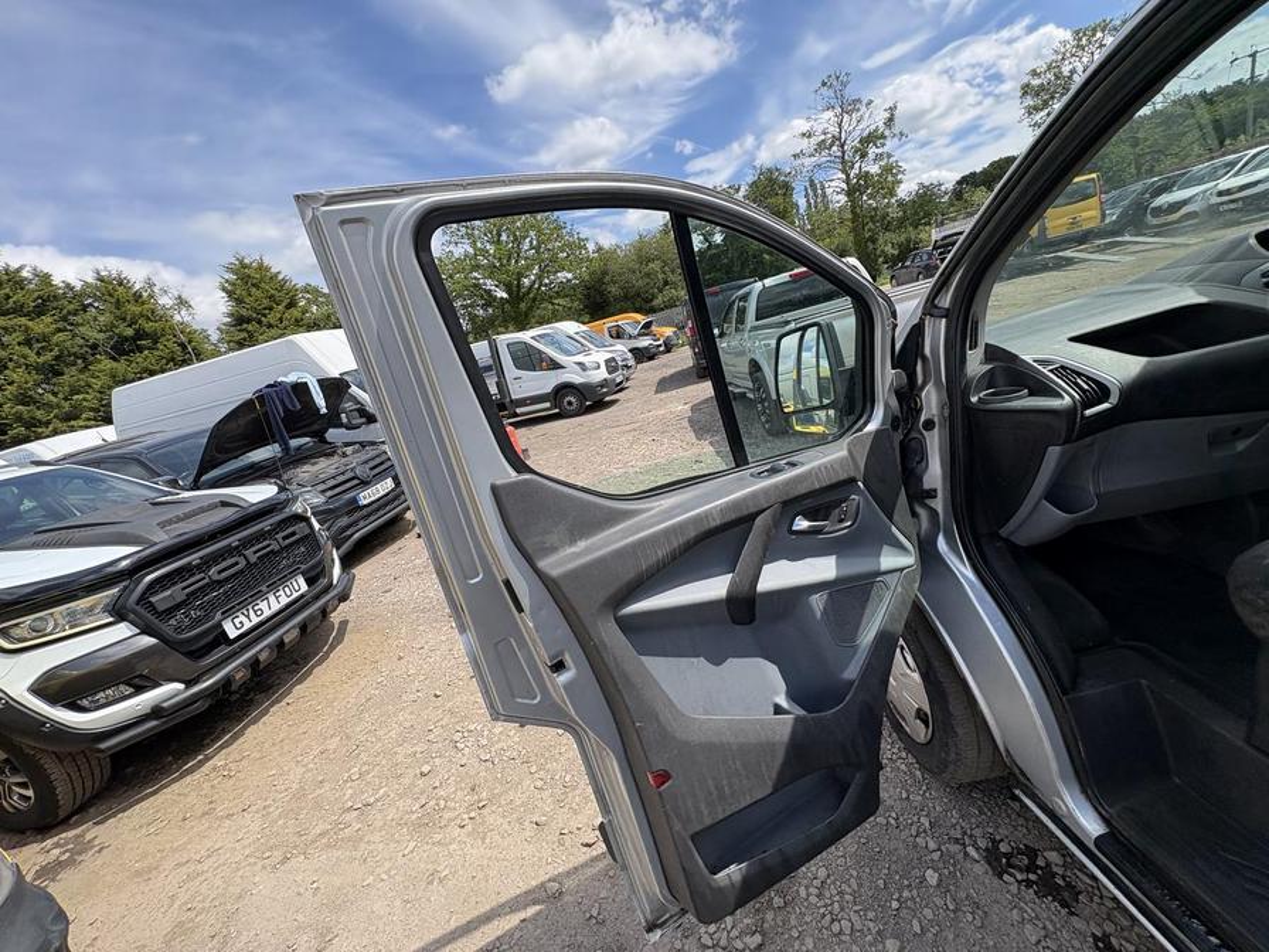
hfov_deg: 102.1
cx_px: 634
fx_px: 513
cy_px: 476
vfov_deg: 85.7
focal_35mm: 14
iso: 40
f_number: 2.2
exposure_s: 1/749
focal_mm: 2.22
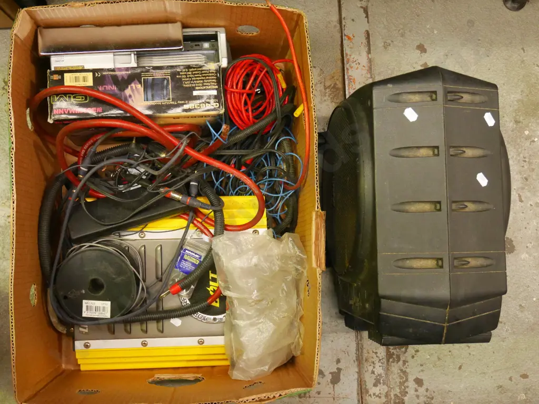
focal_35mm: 40
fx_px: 623
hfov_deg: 46.8
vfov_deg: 36.0
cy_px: 202
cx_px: 270
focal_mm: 20
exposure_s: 1/125
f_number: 4.6
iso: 3200
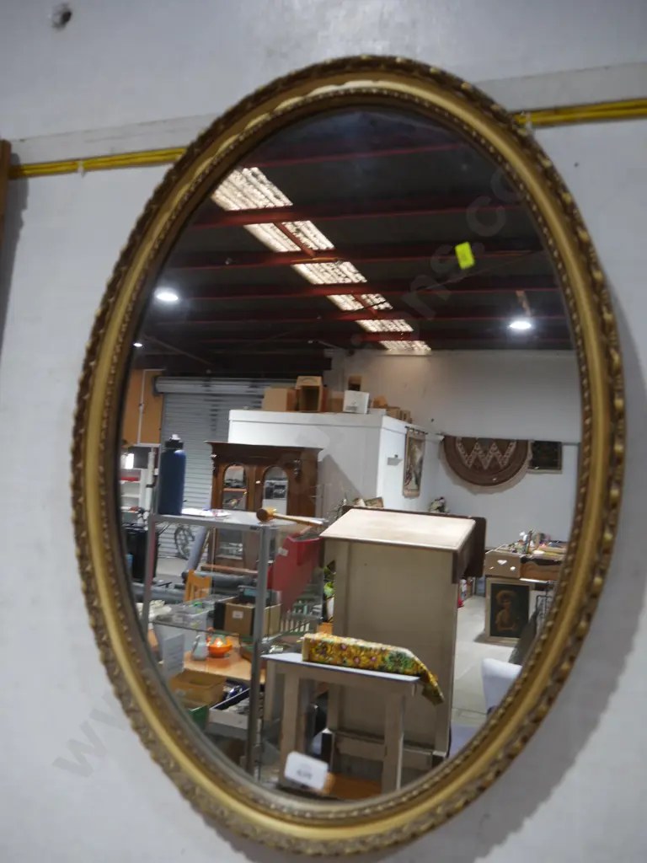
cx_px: 324
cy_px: 432
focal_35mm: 30
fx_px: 748
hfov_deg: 46.8
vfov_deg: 60.0
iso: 400
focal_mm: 15
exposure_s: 1/60
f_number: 3.6
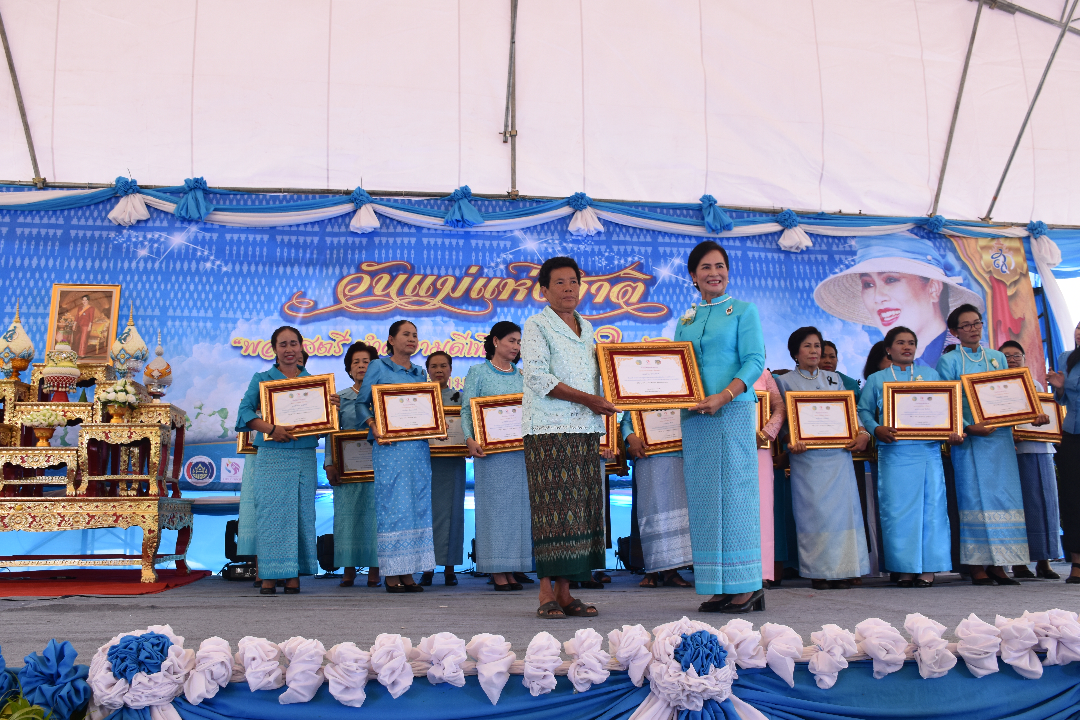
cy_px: 360
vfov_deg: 40.0
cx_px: 540
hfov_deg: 57.2
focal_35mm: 33
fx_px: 990
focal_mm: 22
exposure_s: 1/250
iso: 400
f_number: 8
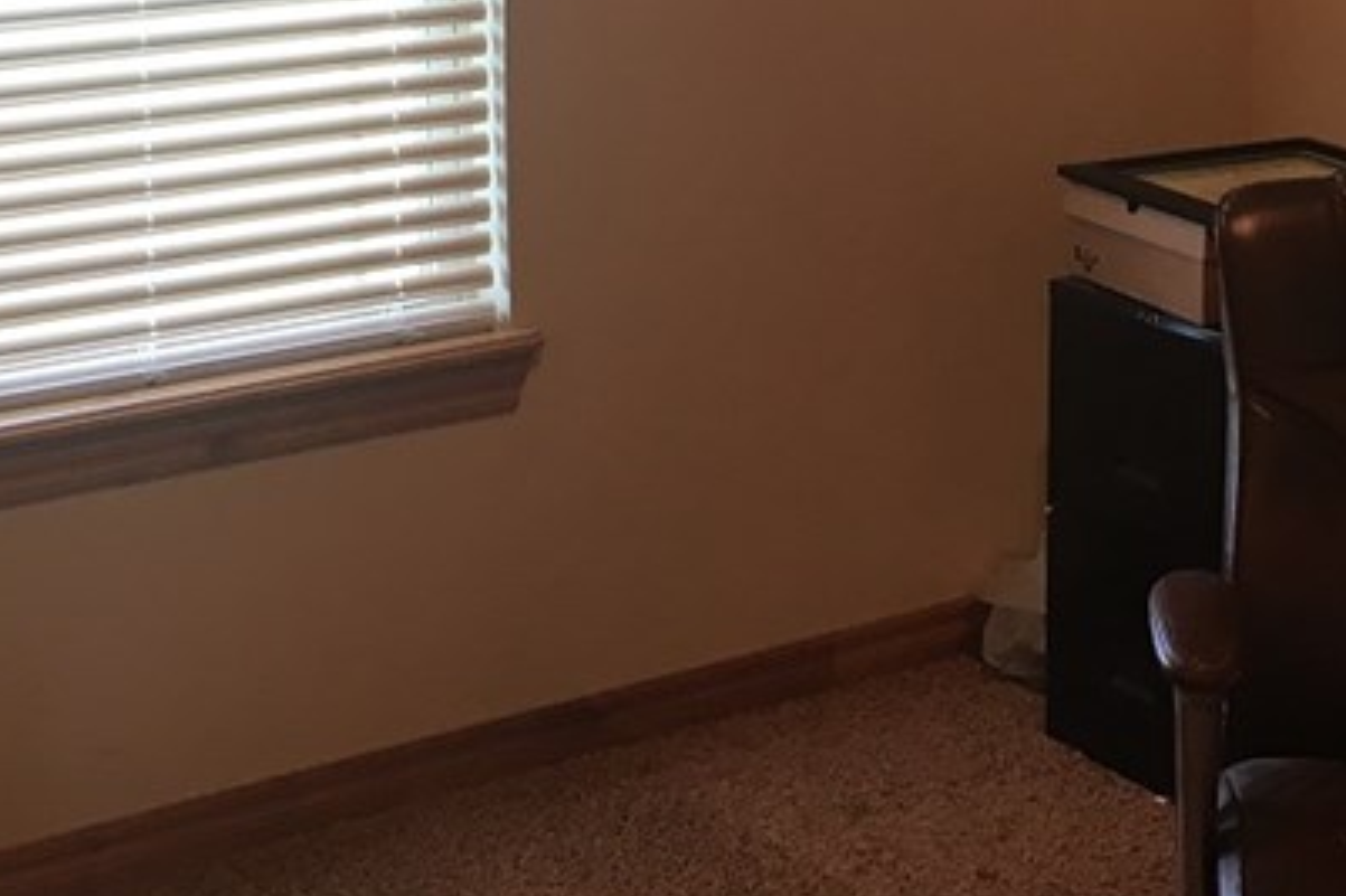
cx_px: 1037
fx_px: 2878
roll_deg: -0.2
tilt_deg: -9.9
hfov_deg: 25.9
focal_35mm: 77
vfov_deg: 17.3
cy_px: 27
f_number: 2.2
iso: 50
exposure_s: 1/30
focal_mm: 4.15
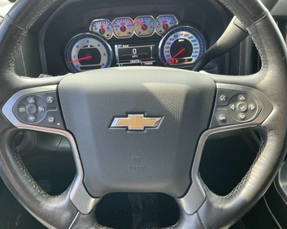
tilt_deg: -28.0
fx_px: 263
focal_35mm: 31
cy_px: 113
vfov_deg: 47.1
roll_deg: +5.0
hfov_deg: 57.2
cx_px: 134
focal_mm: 3
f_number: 1.8
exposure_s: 1/80
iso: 64
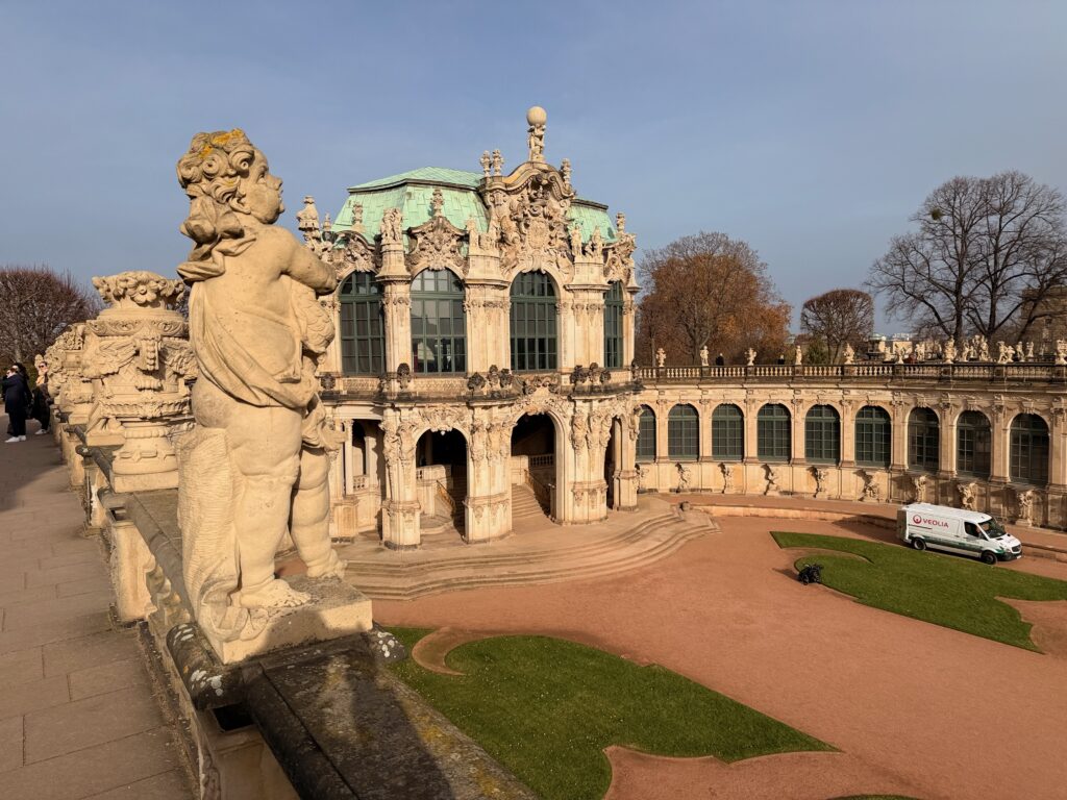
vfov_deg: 56.8
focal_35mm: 24
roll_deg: +0.9
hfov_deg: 71.6
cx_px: 534
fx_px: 740
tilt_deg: -3.9
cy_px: 400
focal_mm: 6.76
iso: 80
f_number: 1.78
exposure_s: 1/8130
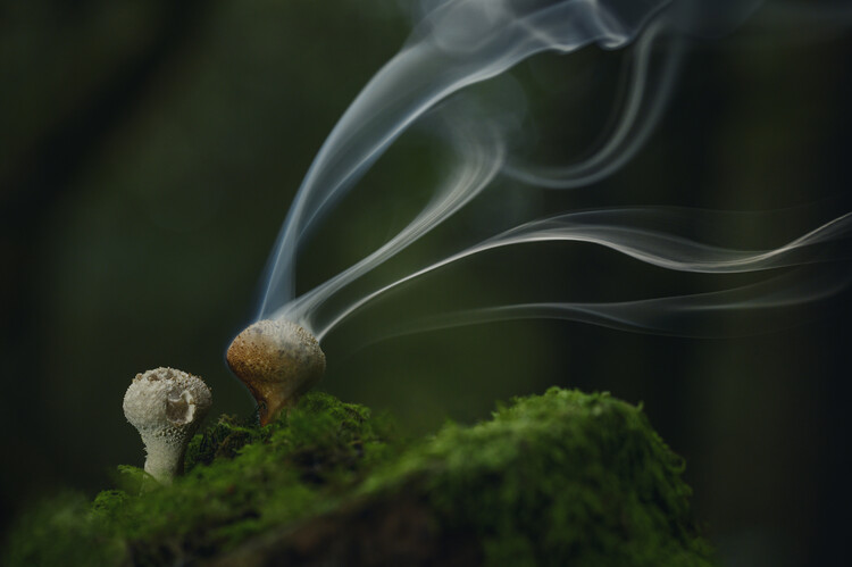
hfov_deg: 19.5
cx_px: 426
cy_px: 284
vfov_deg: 13.0
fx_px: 2483
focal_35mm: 105
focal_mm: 105
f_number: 6.3
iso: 800
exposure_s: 1/100
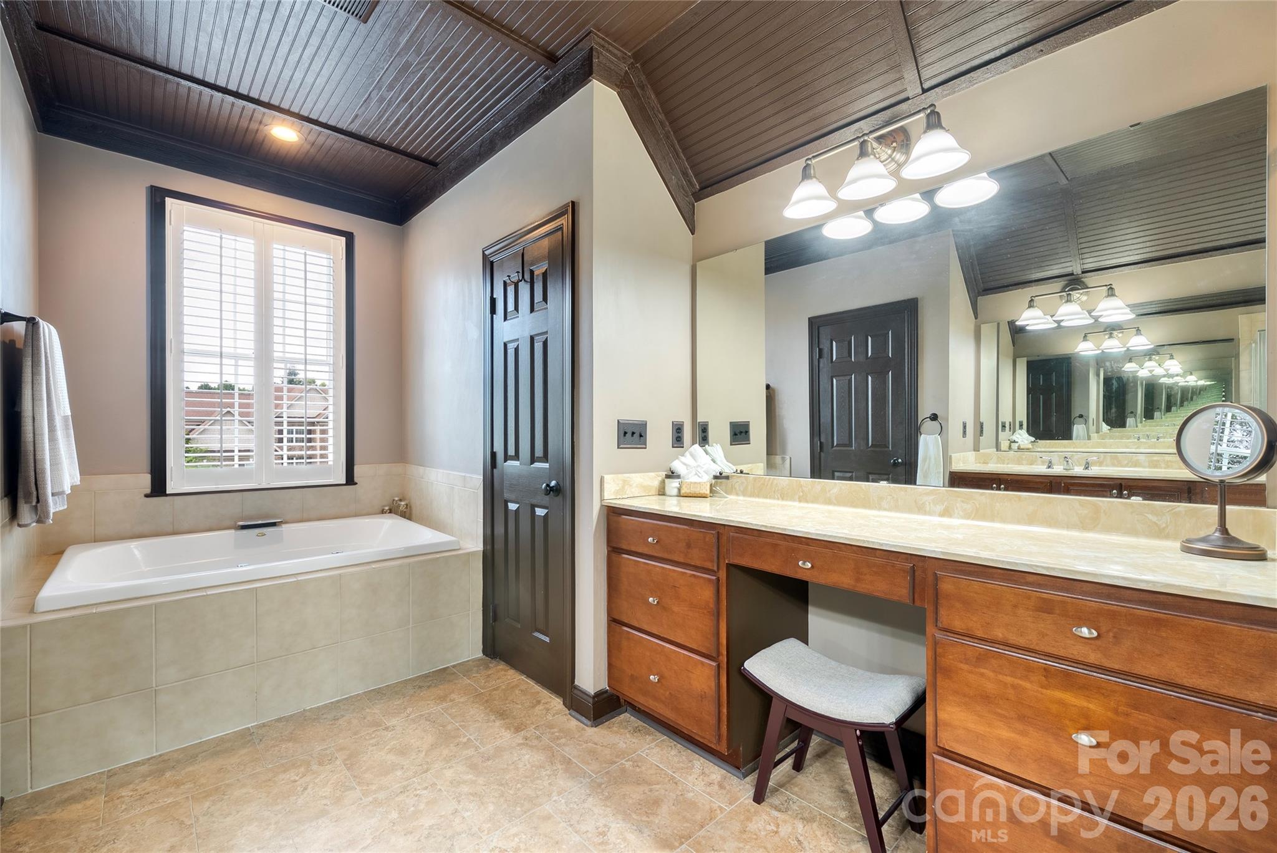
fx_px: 497
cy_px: 426
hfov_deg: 104.2
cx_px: 638
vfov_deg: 81.3
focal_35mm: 14
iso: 100
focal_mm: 14
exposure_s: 1/1.67
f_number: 11
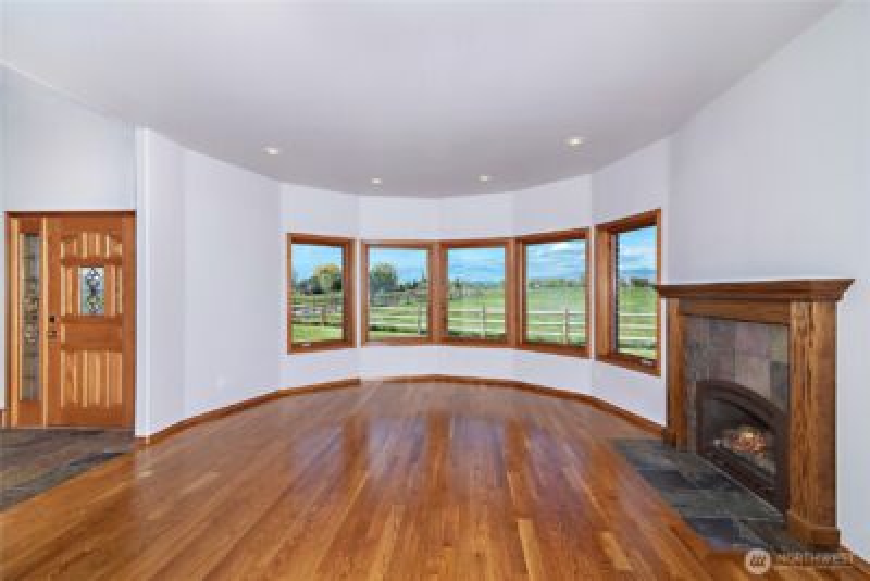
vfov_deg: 73.8
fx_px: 387
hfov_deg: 96.7
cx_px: 435
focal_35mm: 16
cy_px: 290
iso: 200
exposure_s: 1/160
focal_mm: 16
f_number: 10
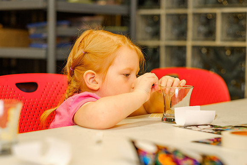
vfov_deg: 15.2
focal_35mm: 90
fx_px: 616
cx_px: 119
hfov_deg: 22.7
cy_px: 83
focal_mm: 56
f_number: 2
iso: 400
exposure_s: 1/125
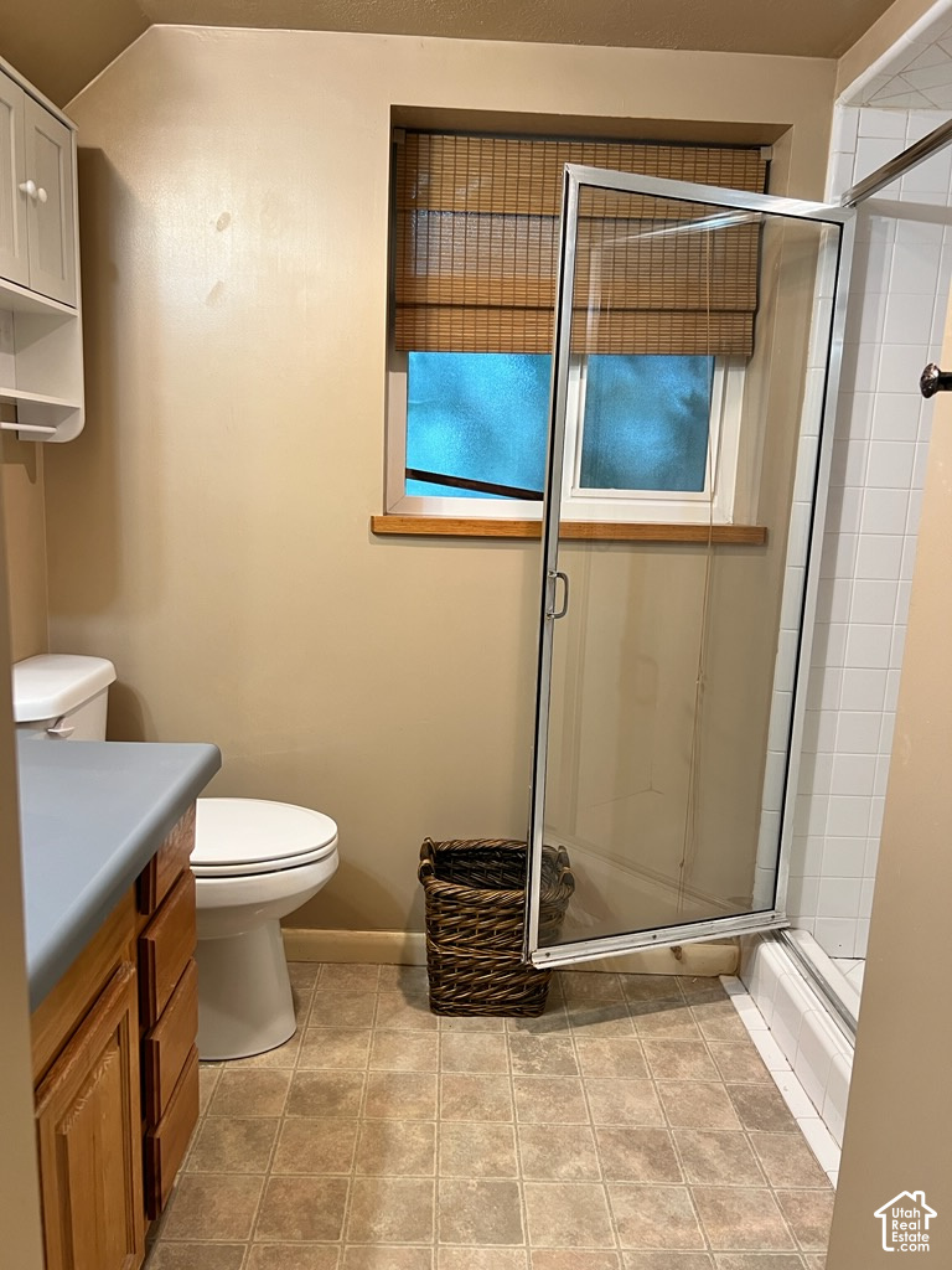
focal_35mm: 26
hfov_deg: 53.1
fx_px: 953
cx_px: 476
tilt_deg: -9.7
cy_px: 635
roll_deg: -2.7
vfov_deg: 67.3
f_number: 1.5
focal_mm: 5.7
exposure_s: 1/60
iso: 100
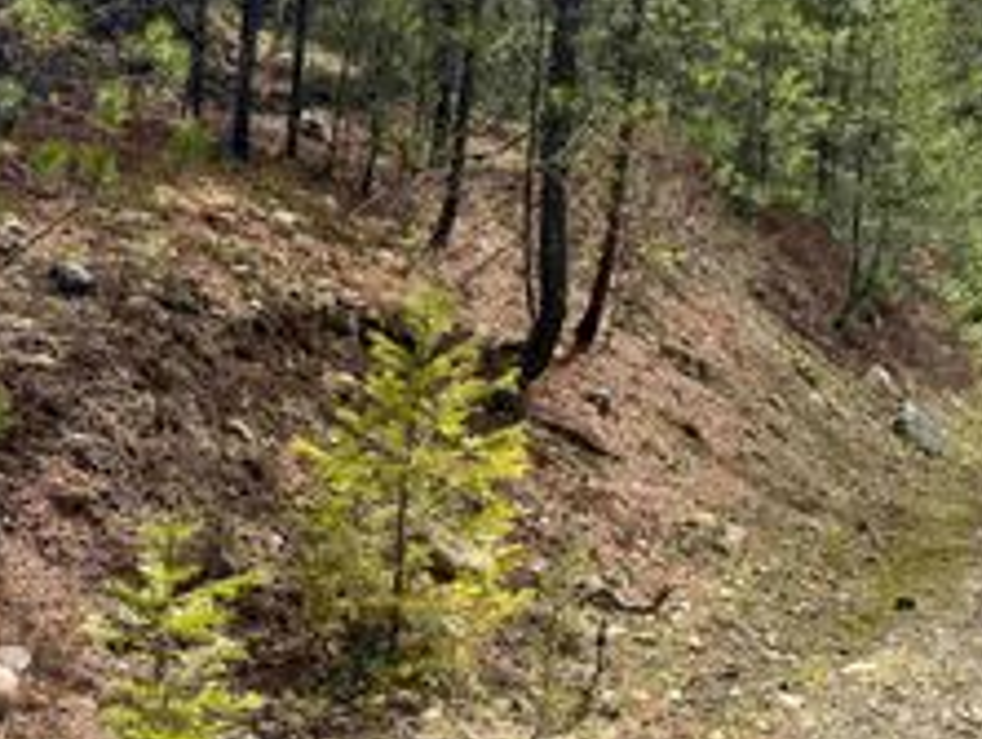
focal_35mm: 54
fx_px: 1534
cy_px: -60
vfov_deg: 25.3
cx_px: 1084
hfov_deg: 31.5
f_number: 1.78
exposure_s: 1/4405
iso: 100
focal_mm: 6.76
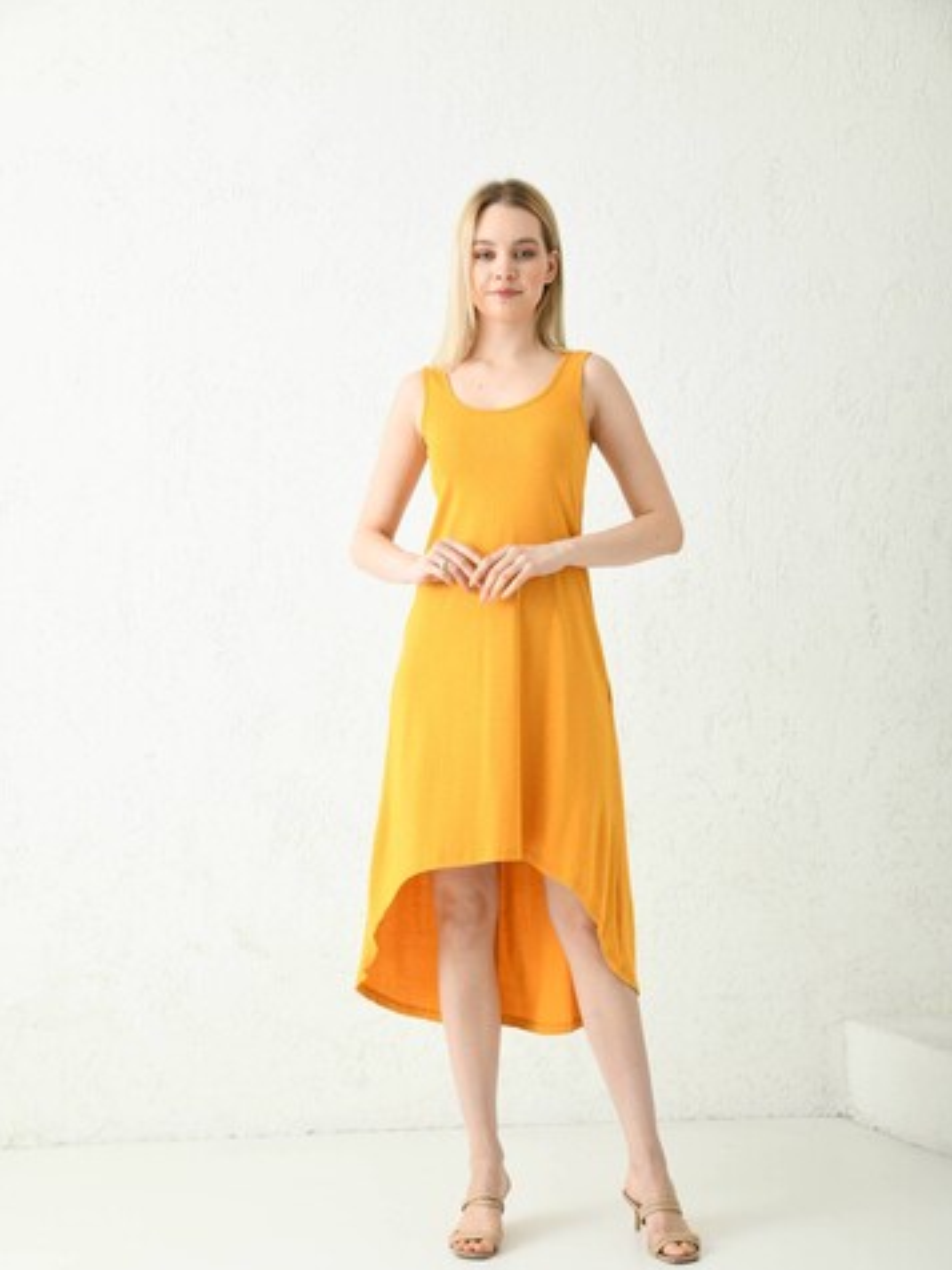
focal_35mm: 60
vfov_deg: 32.2
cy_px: 667
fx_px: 2200
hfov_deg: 24.4
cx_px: 475
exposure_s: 1/160
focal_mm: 55
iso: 100
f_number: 5.6
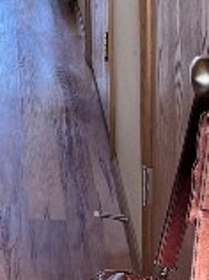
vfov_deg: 15.6
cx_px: -147
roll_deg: +3.3
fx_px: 944
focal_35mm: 117
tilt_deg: -13.3
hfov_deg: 11.8
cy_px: -128
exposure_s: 1/60
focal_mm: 6.76
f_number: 1.78
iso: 250
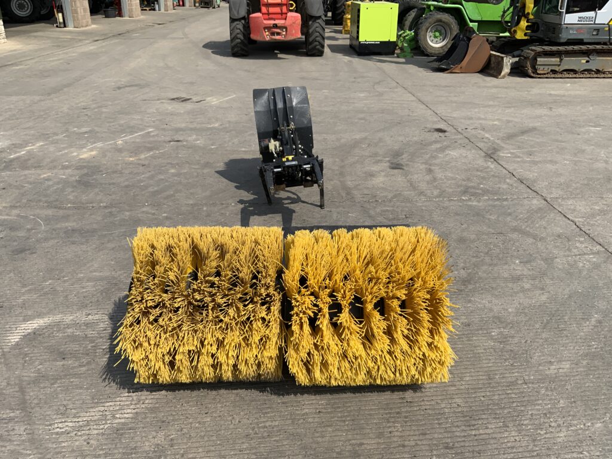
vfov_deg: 48.2
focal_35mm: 29
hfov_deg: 61.7
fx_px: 513
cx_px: 306
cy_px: 230
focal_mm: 3
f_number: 1.8
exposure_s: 1/2320
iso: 16
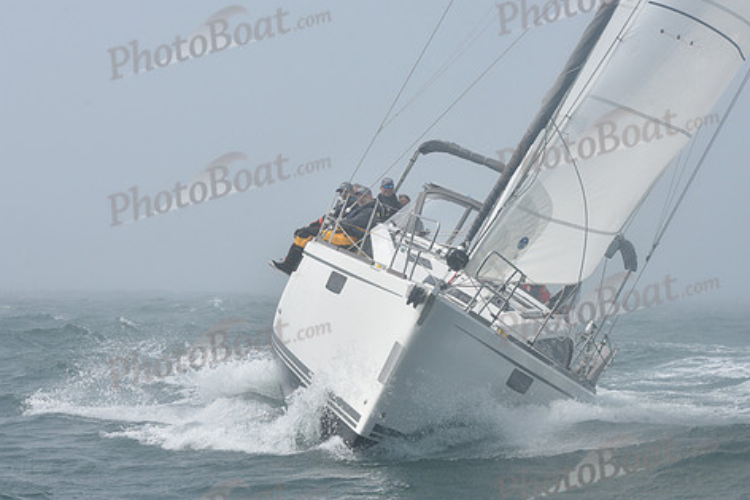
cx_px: 415
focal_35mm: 113
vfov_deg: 12.1
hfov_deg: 18.1
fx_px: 2355
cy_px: 245
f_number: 11
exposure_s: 1/800
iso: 320
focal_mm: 92
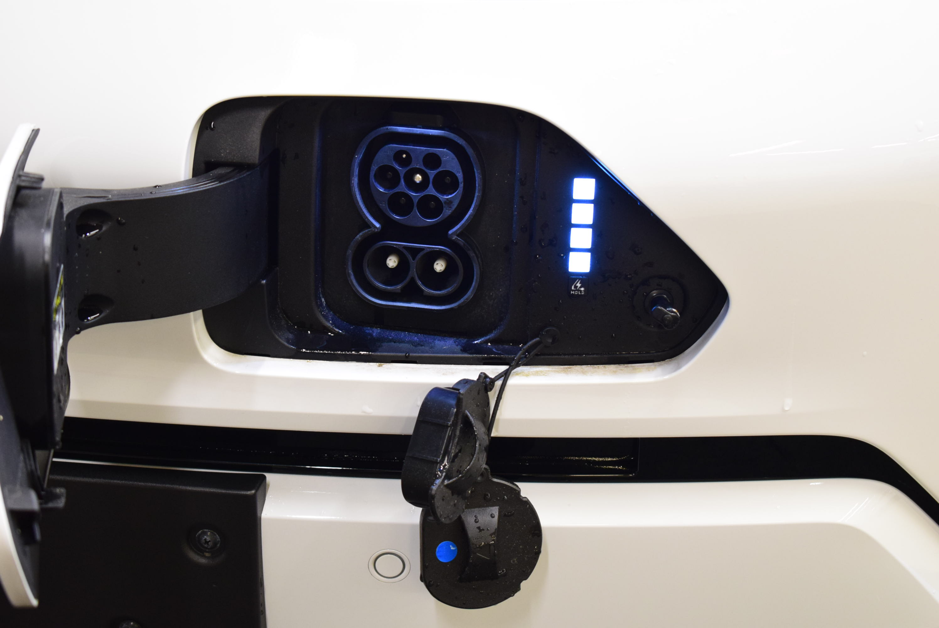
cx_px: 470
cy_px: 314
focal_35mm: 82
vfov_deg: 16.6
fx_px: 2153
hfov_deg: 24.6
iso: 1600
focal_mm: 55
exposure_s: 1/30
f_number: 5.6
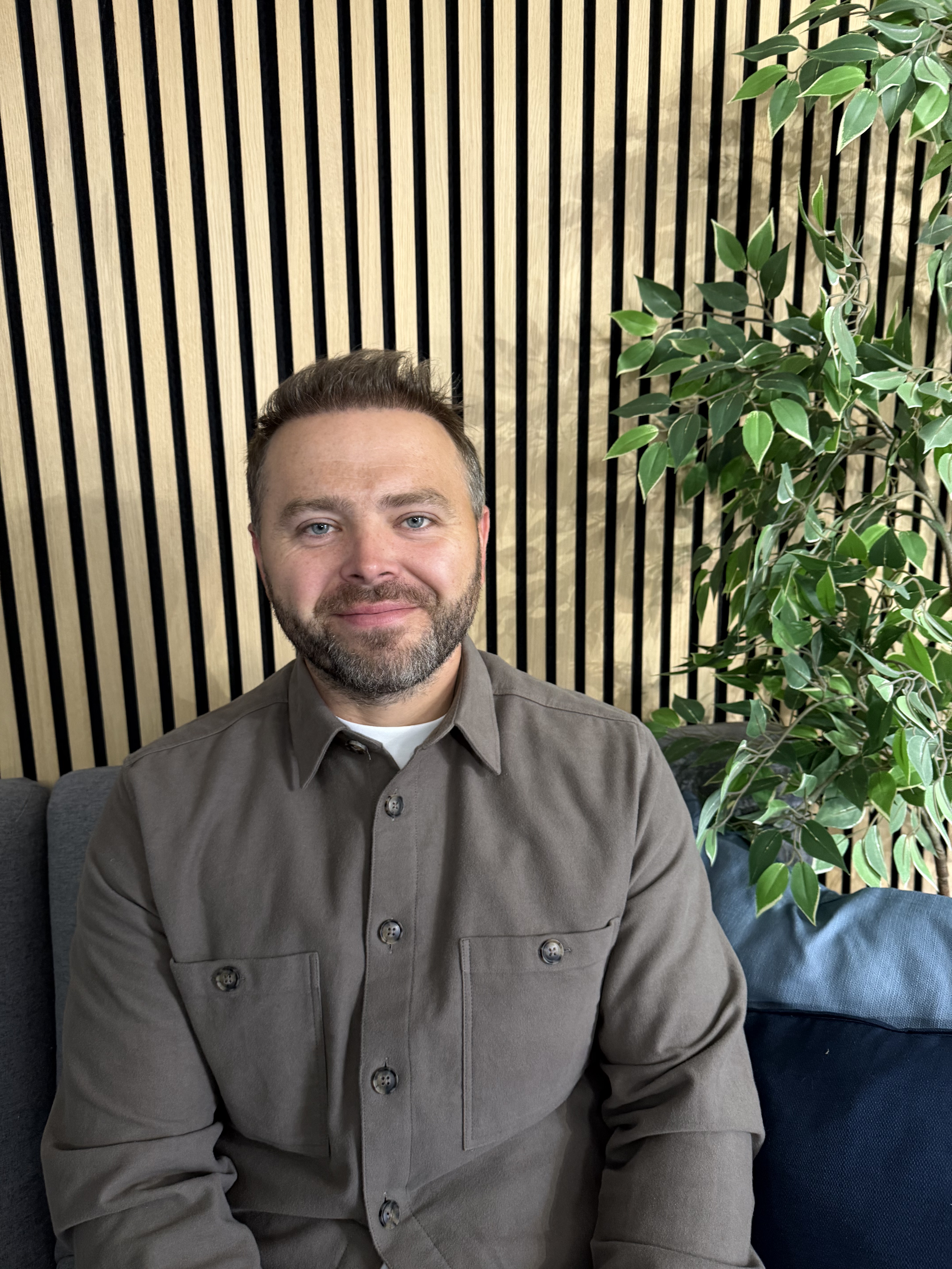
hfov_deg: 56.8
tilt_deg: -10.3
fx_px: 880
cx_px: 476
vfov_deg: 71.6
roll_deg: -0.6
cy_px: 634
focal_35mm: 24
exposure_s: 1/50
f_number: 1.78
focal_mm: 6.76
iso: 400
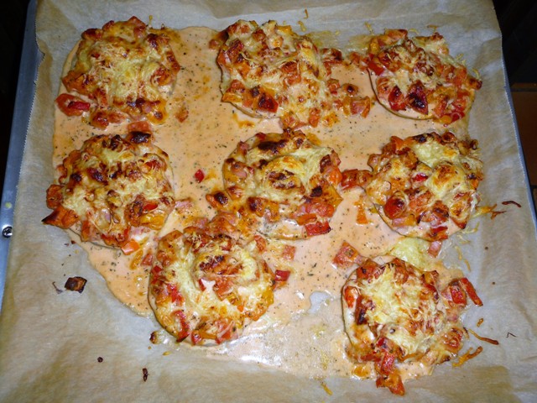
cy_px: 202
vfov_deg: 41.8
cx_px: 268
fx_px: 527
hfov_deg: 54.0
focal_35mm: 34
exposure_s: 1/30
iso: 100
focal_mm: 5.6
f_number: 3.6
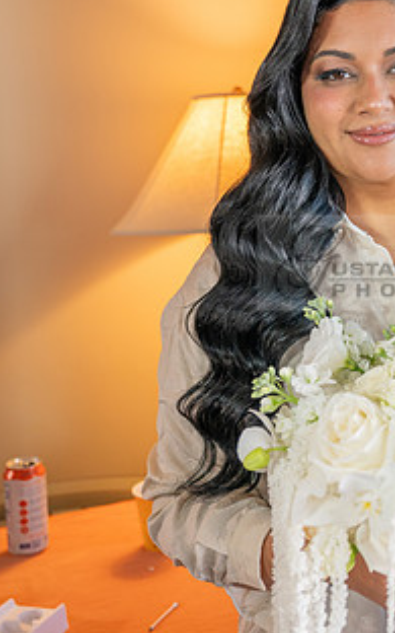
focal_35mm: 53
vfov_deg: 38.1
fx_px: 913
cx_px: 433
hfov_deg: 23.0
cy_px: 263
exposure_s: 1/200
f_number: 2.8
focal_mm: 28
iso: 400
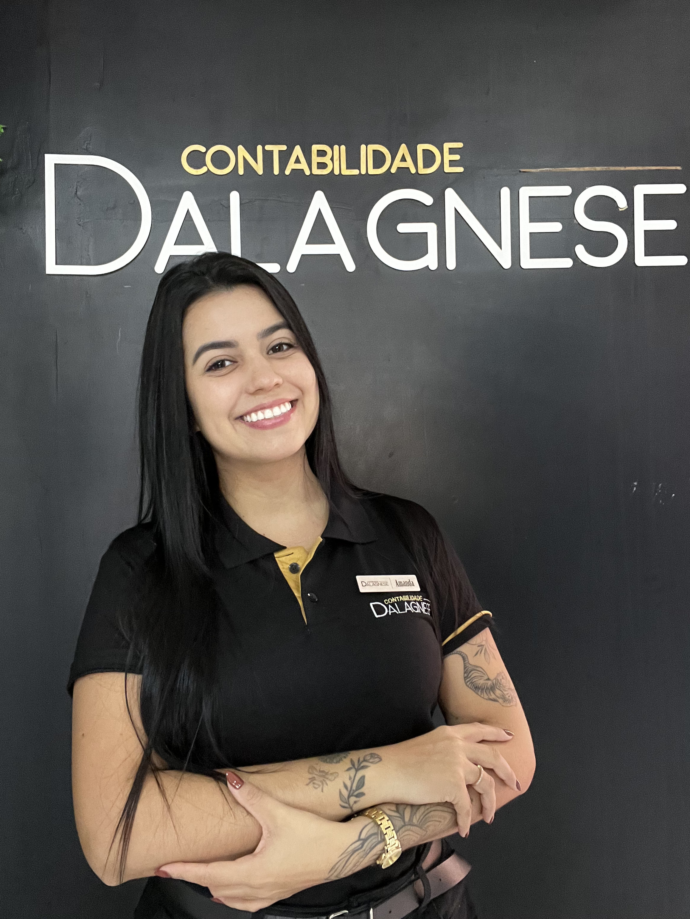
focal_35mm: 30
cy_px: 460
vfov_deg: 60.0
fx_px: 797
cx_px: 345
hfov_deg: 46.8
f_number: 2.2
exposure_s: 1/30
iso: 320
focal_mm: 2.71
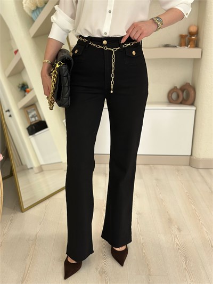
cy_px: 142
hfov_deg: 30.3
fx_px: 394
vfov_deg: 39.6
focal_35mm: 48
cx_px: 106
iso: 80
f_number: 1.78
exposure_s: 1/359
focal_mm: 6.86
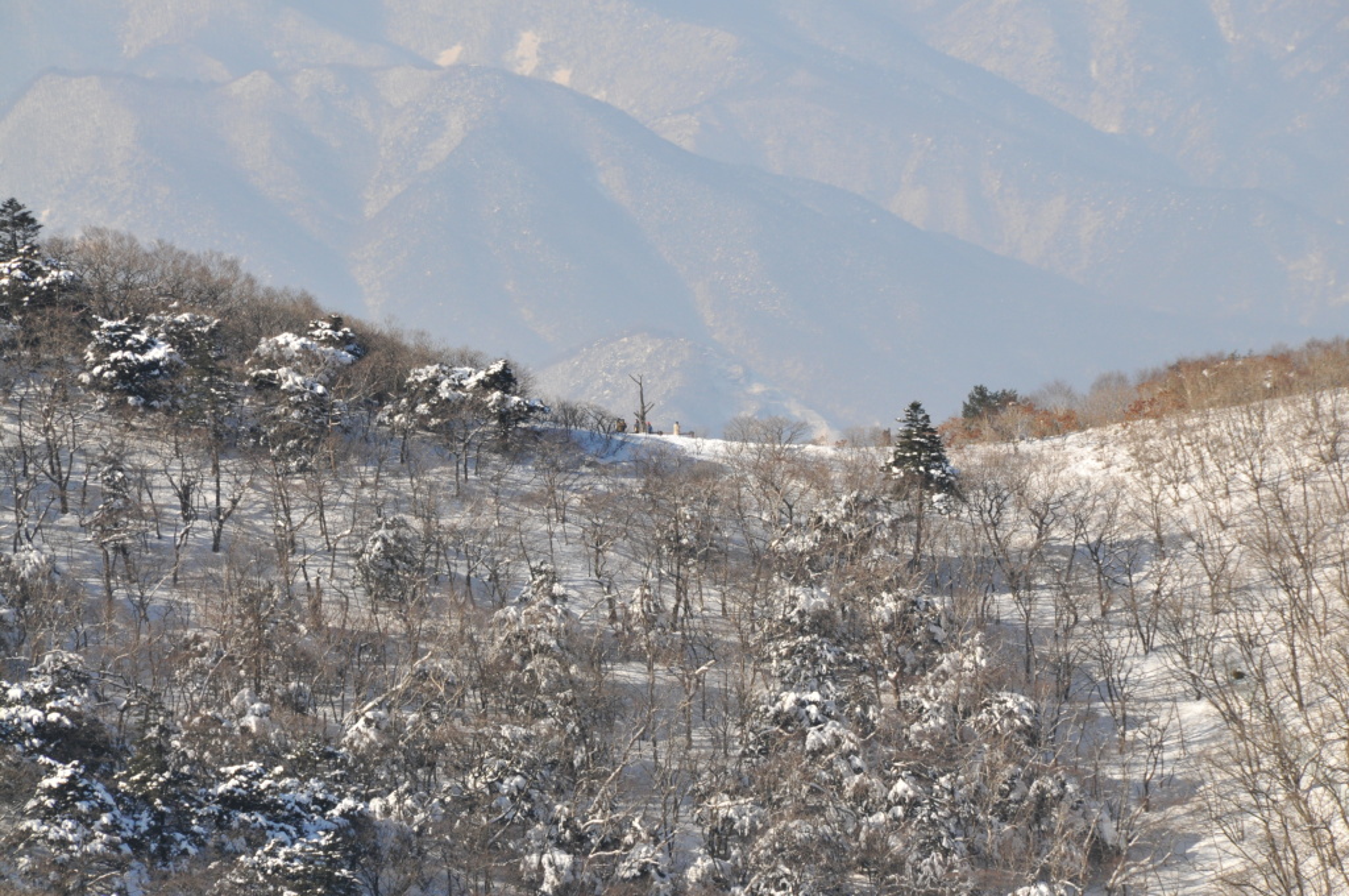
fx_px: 11227
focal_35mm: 300
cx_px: 674
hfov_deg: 6.9
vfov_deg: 4.6
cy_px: 448
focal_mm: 200
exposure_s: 1/640
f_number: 13
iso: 640
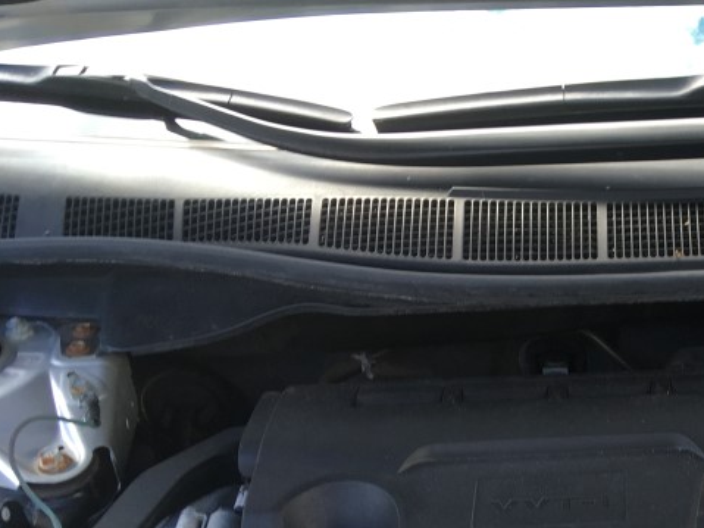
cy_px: 493
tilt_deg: -37.2
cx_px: 748
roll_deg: +0.0
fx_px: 1261
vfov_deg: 22.9
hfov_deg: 28.7
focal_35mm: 62
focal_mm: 4.15
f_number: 2.2
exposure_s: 1/60
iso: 25
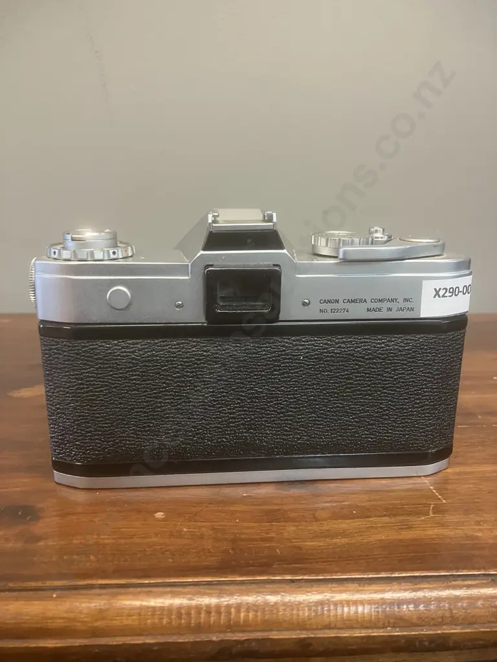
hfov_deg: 49.7
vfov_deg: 63.4
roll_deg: -0.1
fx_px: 536
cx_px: 248
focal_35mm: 28
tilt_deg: -13.4
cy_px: 331
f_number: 1.8
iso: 250
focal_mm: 3.99
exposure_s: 1/33
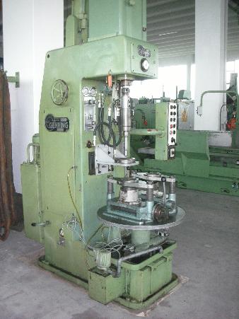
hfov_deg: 40.7
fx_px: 322
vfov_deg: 52.6
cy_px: 160
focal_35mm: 35
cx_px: 120
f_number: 2.8
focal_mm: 5.8
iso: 340
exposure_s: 1/32
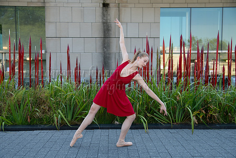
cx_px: 118
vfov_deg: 36.7
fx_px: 238
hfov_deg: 52.8
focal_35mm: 36
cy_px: 79
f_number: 4
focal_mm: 35
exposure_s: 1/400
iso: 200
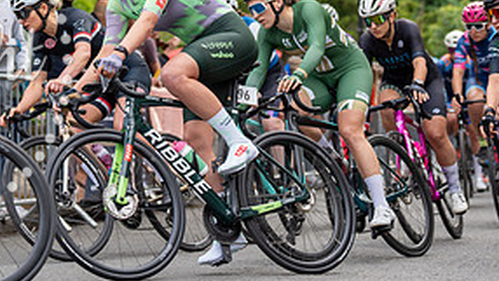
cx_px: 180
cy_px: -27
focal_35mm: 149
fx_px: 1972
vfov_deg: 8.1
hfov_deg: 14.4
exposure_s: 1/500
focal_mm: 70
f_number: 2.8
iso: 500
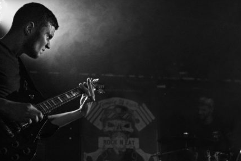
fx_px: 335
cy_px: 70
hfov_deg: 39.5
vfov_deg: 27.0
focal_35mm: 50
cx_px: 98
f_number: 2.8
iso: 8000
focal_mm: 24
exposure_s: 1/250
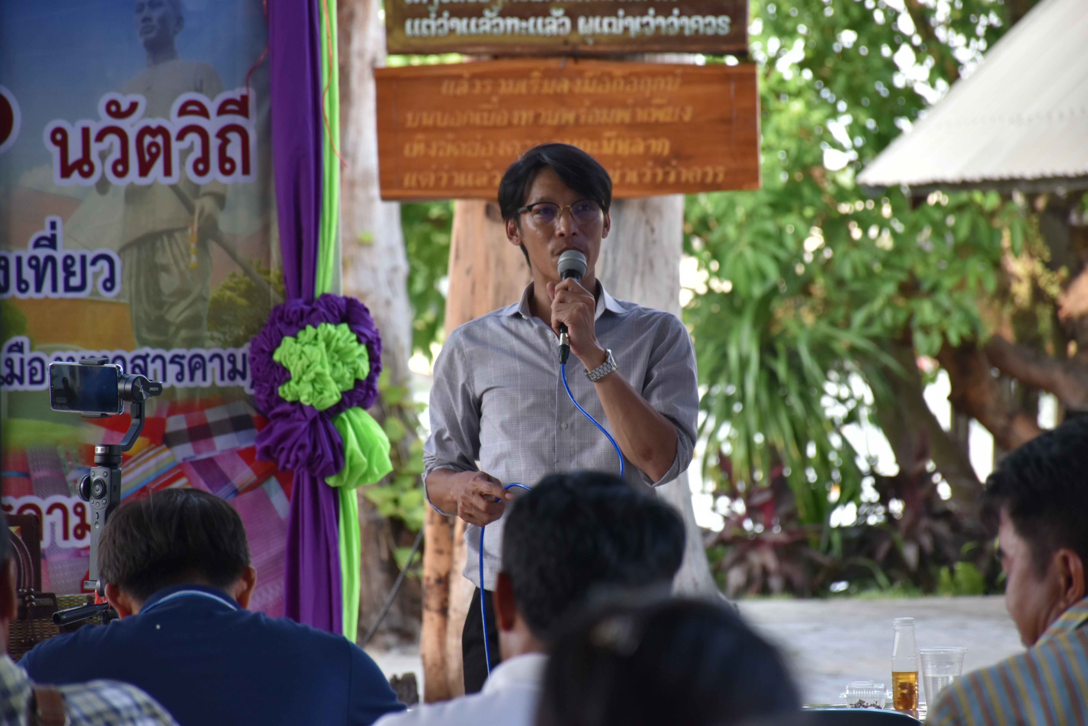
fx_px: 6346
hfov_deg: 9.8
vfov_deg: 6.5
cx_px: 544
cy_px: 363
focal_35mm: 210
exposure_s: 1/250
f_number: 5.6
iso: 500
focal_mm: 140
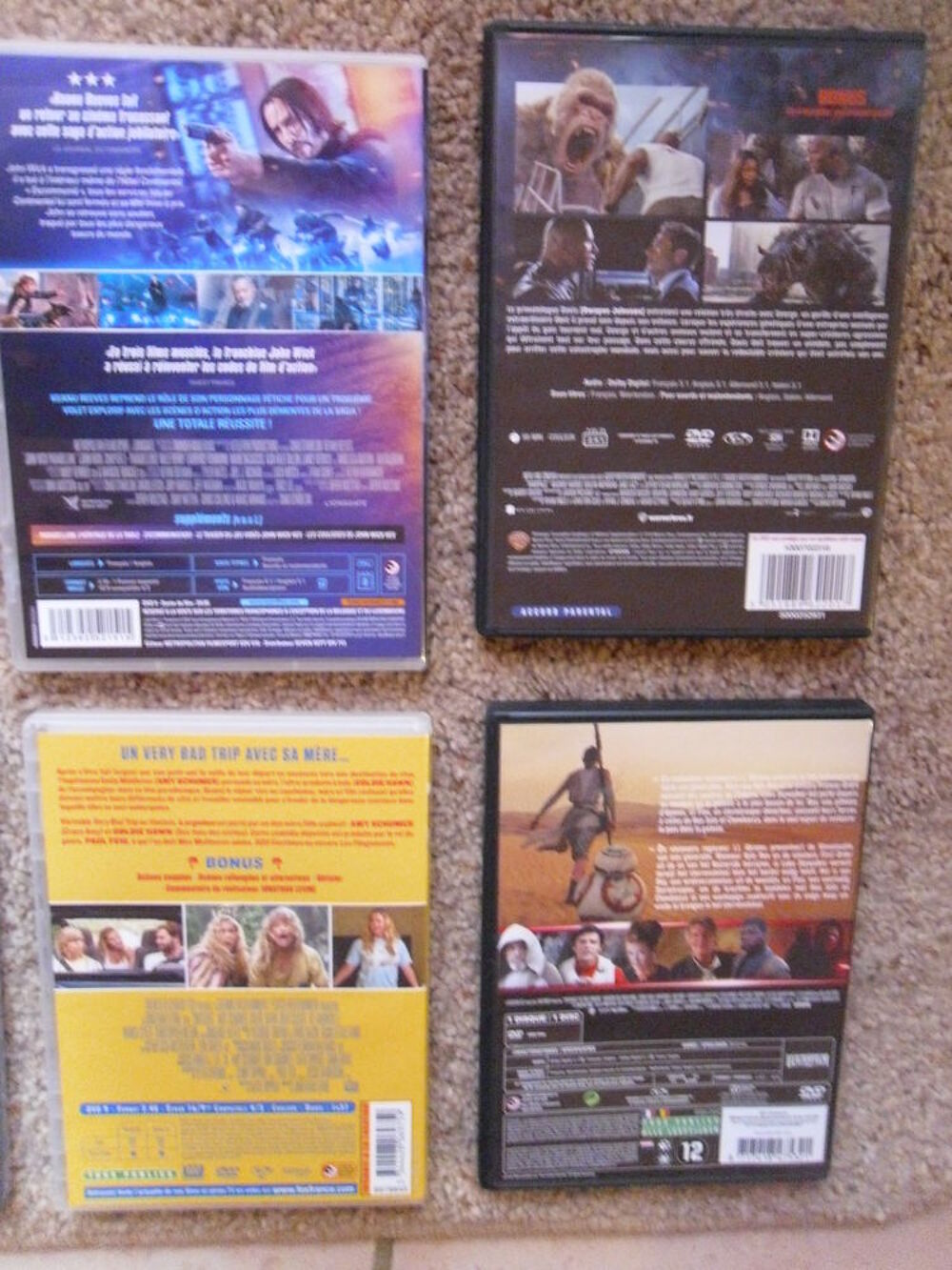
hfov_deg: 40.7
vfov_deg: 52.6
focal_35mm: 35
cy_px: 635
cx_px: 476
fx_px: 1283
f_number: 3.5
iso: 800
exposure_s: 1/12
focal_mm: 6.3
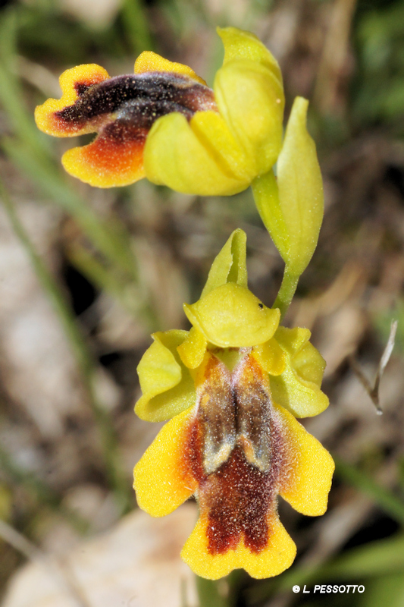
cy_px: 304
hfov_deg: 10.2
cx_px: 202
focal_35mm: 135
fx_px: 2273
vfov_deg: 15.2
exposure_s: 1/125
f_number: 18
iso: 800
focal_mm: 90
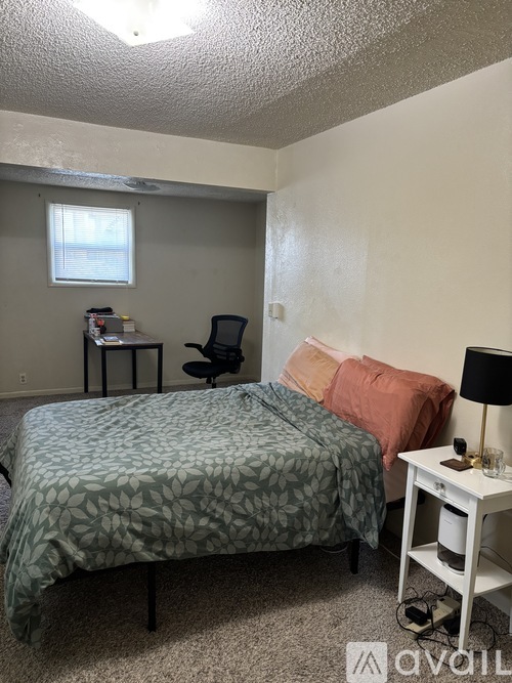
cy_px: 342
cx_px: 256
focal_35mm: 26
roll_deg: -2.1
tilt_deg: -7.6
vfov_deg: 67.3
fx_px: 513
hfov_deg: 53.0
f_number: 1.6
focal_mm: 5.96
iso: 320
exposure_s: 1/60
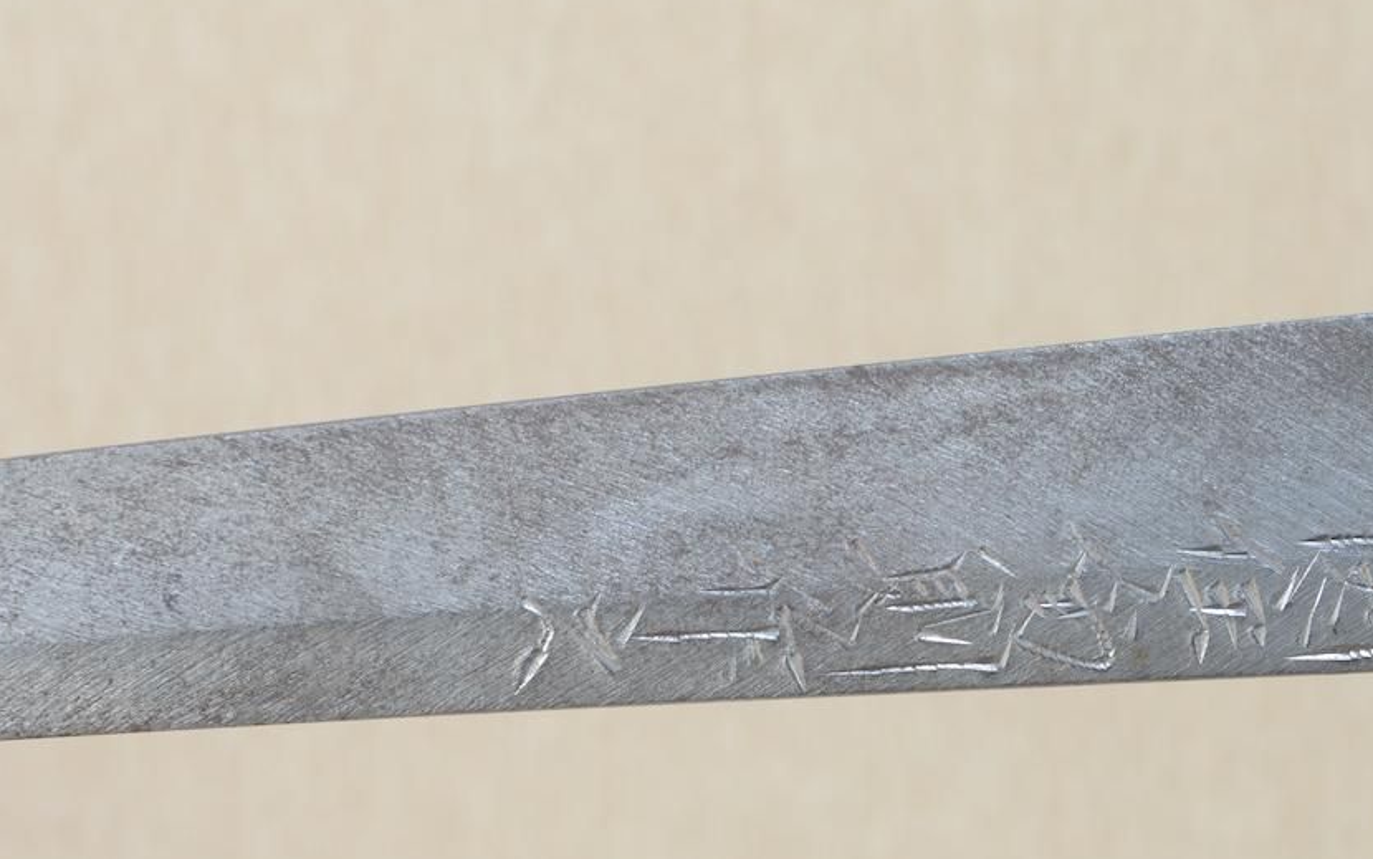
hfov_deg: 12.3
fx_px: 6362
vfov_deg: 7.7
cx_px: 1064
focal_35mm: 170
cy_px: 514
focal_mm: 66
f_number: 11
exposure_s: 1/2
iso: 400
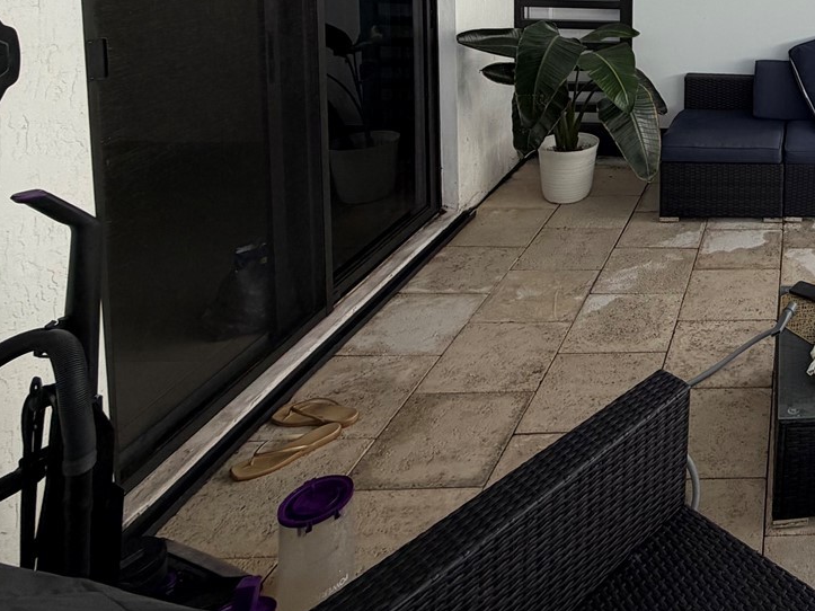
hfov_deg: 45.3
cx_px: 878
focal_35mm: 31
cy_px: -35
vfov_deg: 38.8
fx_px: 730
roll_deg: -1.9
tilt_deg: -6.8
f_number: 2.2
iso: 40
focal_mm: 2.22
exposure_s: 1/579
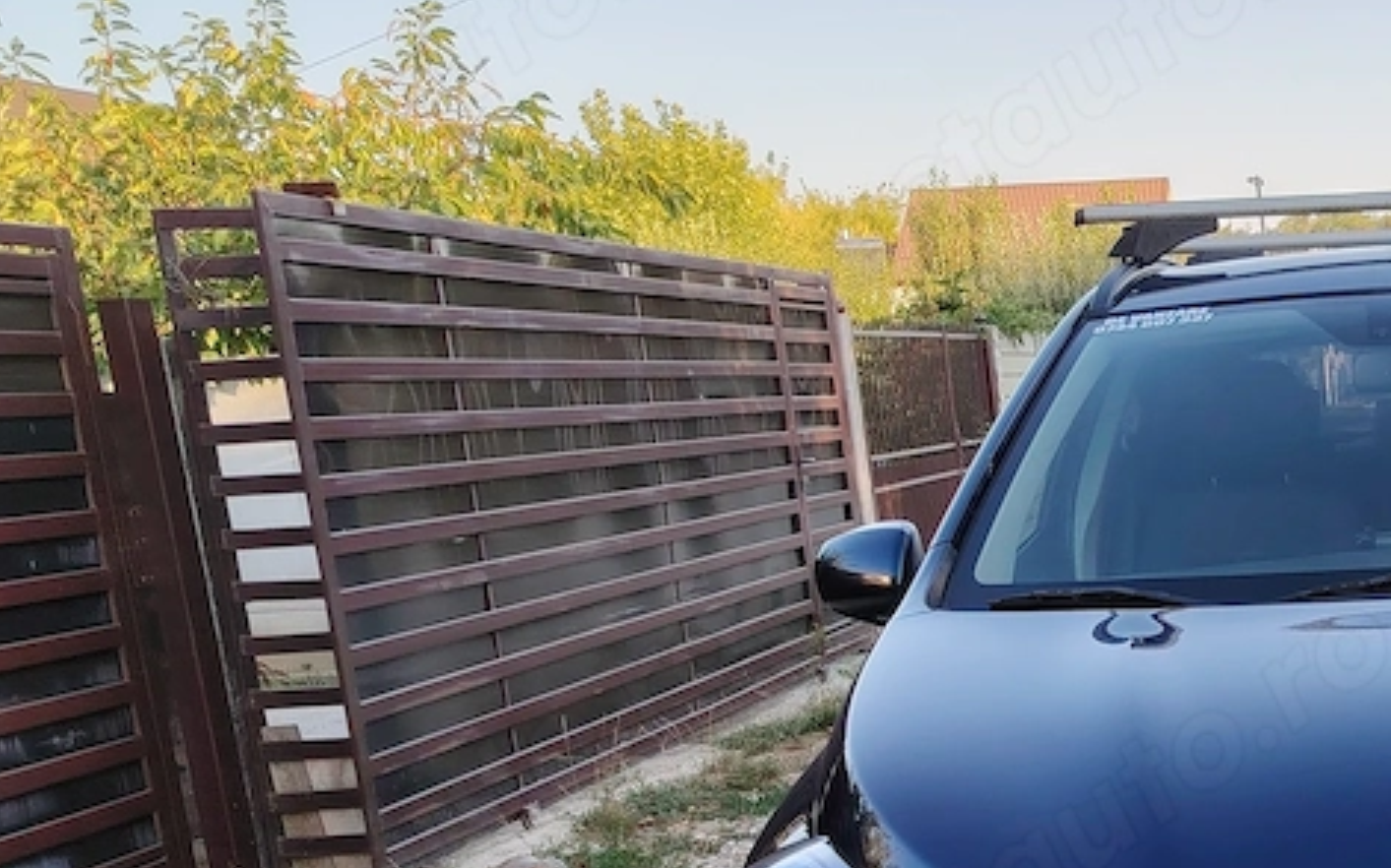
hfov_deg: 33.6
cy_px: 903
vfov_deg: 22.8
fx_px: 2046
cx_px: 1453
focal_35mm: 54
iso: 100
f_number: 1.75
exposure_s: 1/172
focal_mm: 5.25
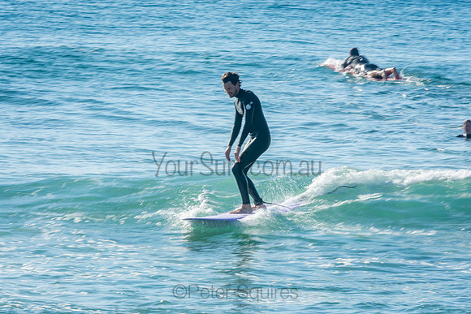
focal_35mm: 480
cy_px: 157
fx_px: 6281
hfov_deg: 4.3
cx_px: 236
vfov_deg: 2.9
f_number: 25
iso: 100
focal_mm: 320
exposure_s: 1/30
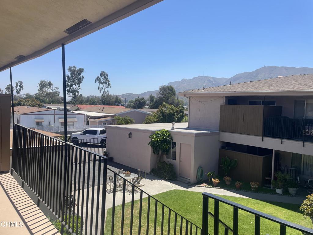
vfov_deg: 53.1
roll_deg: -1.4
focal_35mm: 26
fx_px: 235
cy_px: 118
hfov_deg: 67.3
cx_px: 156
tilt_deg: -0.9
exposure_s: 1/3125
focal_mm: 4.2
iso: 32
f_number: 1.6
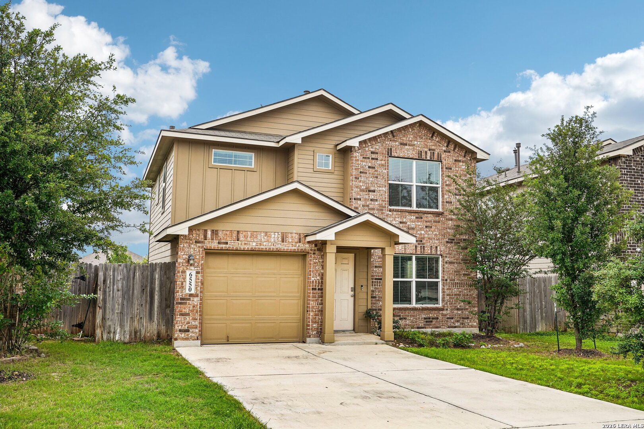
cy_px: 214
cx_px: 322
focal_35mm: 32
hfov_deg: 59.5
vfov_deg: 41.7
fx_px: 563
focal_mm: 31.5
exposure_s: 1/160
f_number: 8
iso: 100
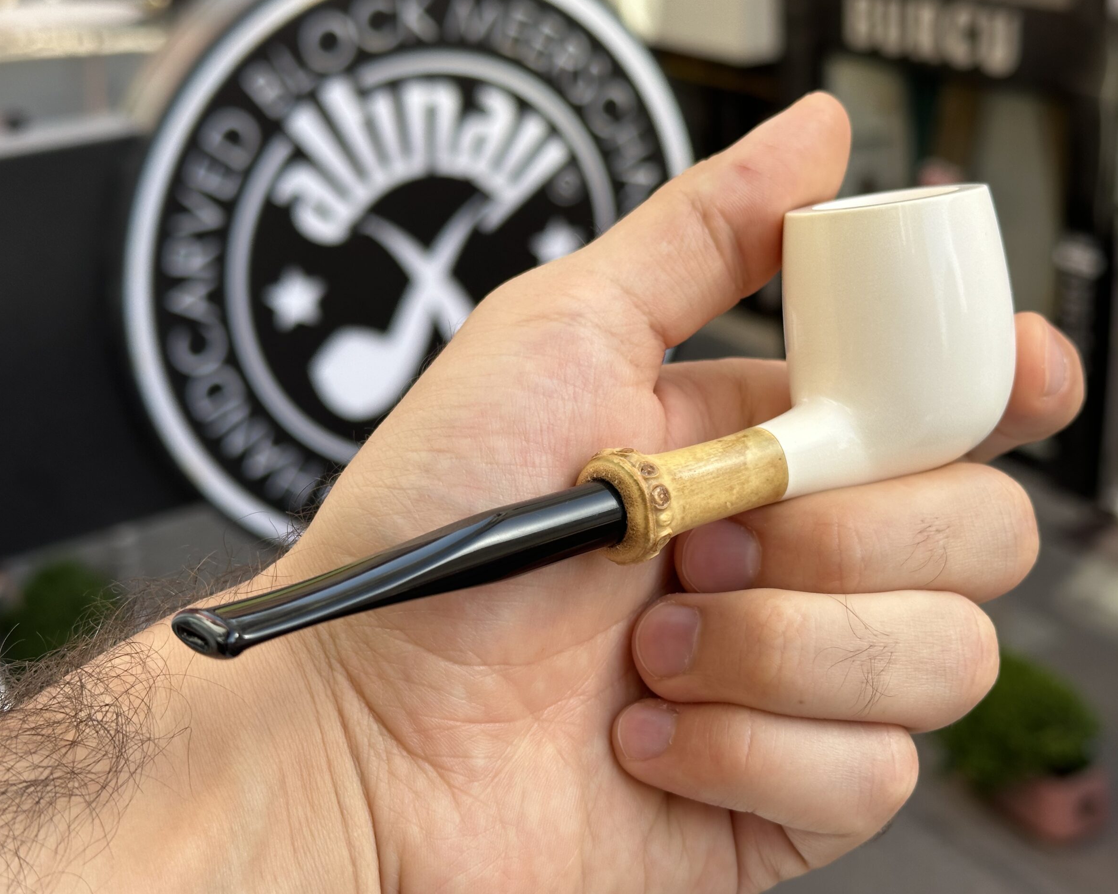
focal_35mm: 51
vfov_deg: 29.7
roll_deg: +3.8
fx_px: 1687
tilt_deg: -22.4
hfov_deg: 36.6
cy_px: 446
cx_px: 598
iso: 64
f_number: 1.78
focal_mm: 6.86
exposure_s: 1/785
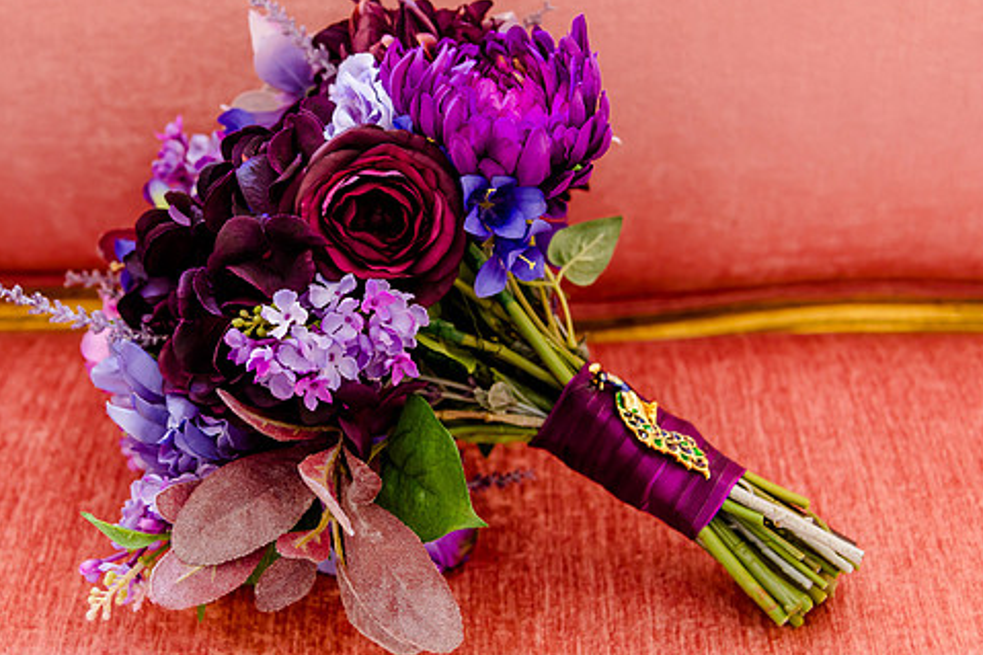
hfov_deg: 30.5
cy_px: 337
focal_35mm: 66
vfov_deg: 20.6
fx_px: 1801
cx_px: 431
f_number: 4
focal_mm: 52
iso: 800
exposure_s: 1/200
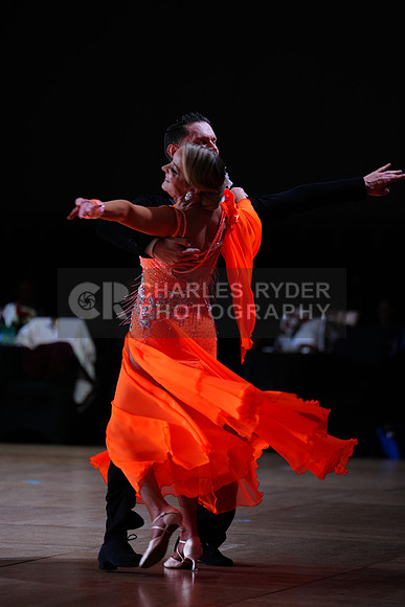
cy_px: 304
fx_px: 2867
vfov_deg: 12.1
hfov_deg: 8.1
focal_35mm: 170
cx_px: 202
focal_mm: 170
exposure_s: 1/500
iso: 500
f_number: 2.8
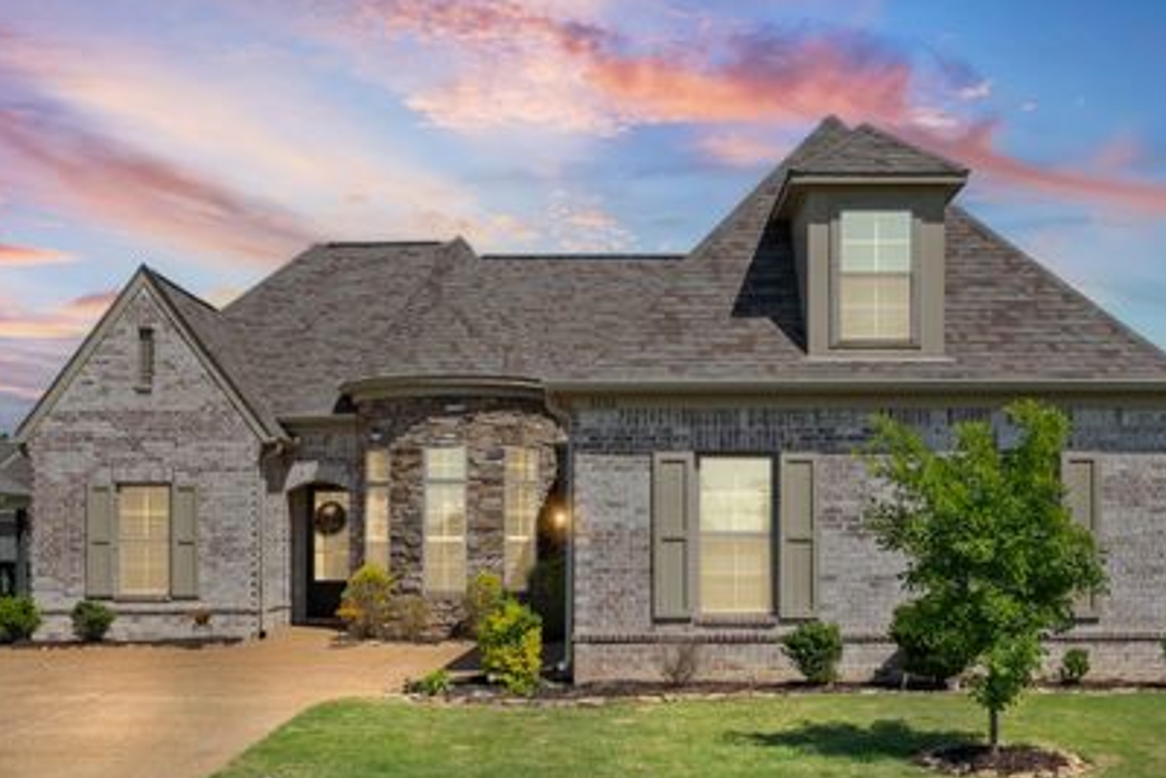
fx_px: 1296
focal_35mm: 40
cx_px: 600
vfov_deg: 33.3
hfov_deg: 48.4
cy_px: 457
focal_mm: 32
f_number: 5.6
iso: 800
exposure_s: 1/8000
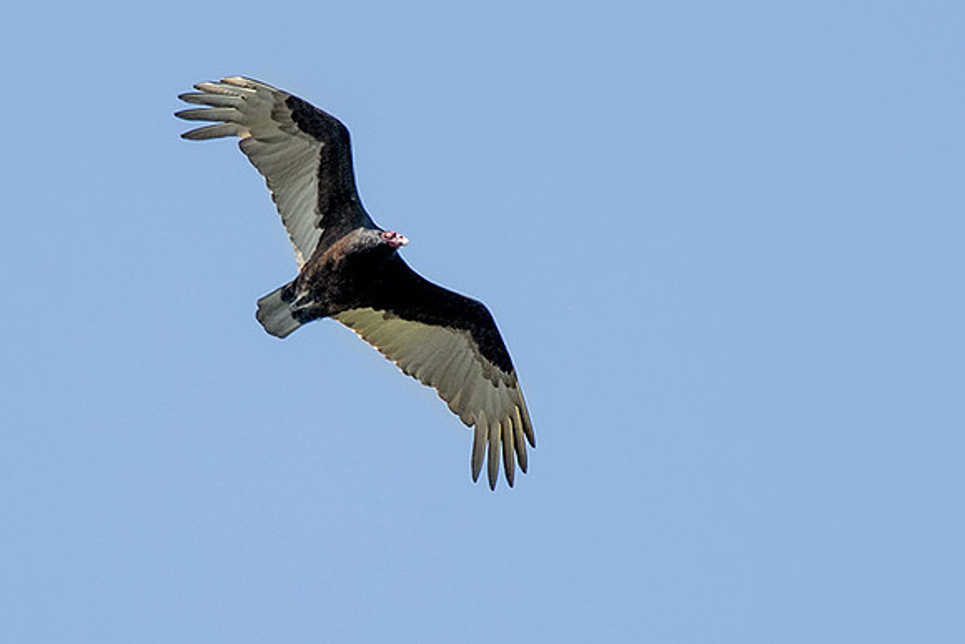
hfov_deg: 3.4
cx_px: 482
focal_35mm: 600
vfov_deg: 2.3
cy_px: 322
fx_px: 16086
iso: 400
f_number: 5.6
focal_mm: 600
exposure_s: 1/2000
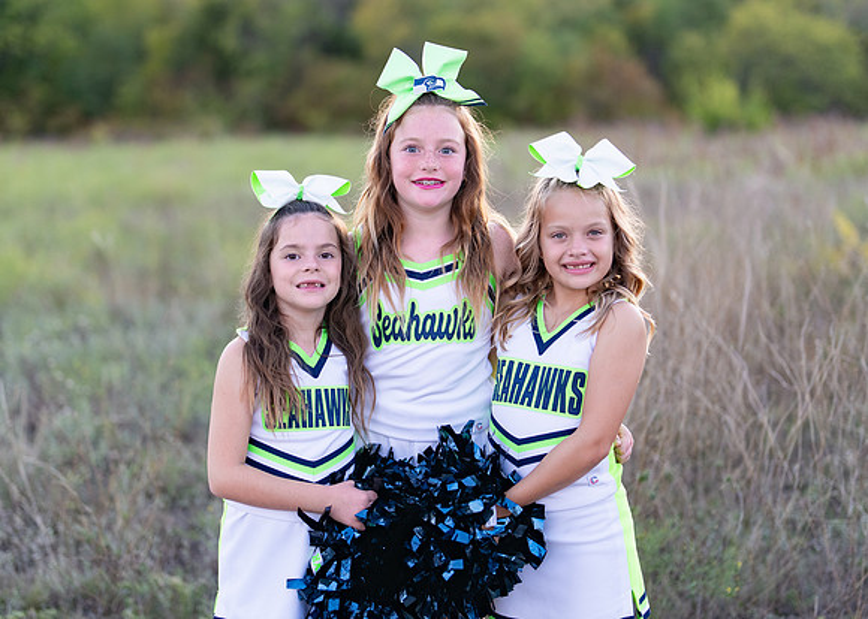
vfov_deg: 19.7
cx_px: 431
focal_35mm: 72
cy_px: 288
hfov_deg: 27.4
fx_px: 1782
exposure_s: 1/320
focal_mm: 50
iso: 250
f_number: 1.2
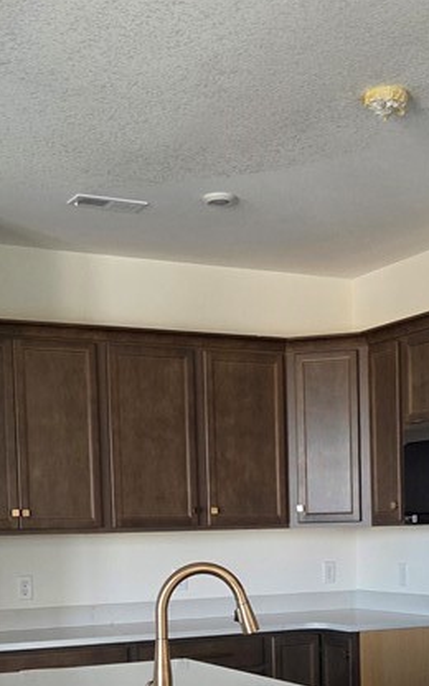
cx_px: 277
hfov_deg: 21.6
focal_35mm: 60
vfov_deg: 32.7
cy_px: 584
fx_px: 1122
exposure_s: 1/120
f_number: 1.8
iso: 160
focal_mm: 5.4
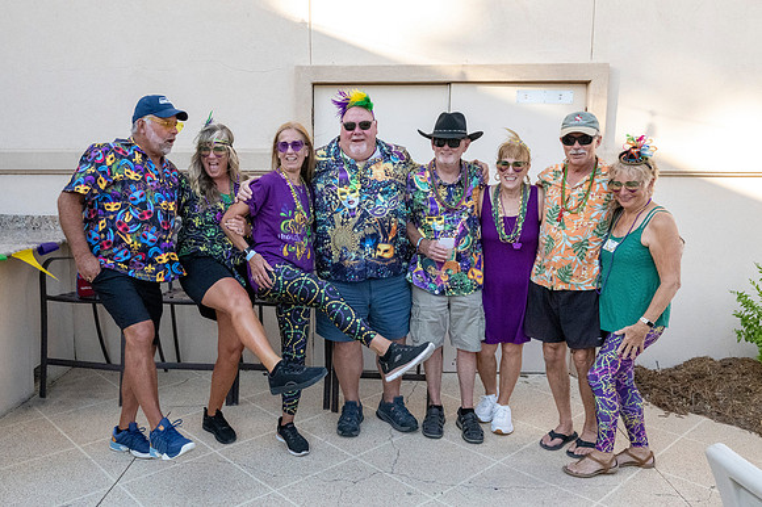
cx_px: 334
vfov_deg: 45.5
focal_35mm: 29
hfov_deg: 64.2
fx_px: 605
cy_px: 250
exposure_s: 1/1250
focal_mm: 24
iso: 8000
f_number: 10
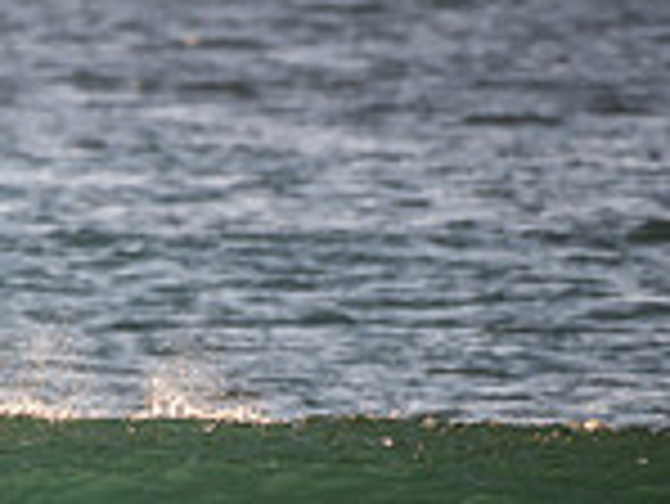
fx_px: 37347
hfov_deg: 1.0
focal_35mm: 1928
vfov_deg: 0.8
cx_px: -495
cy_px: 412
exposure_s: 1/500
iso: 80
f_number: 5.6
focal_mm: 500
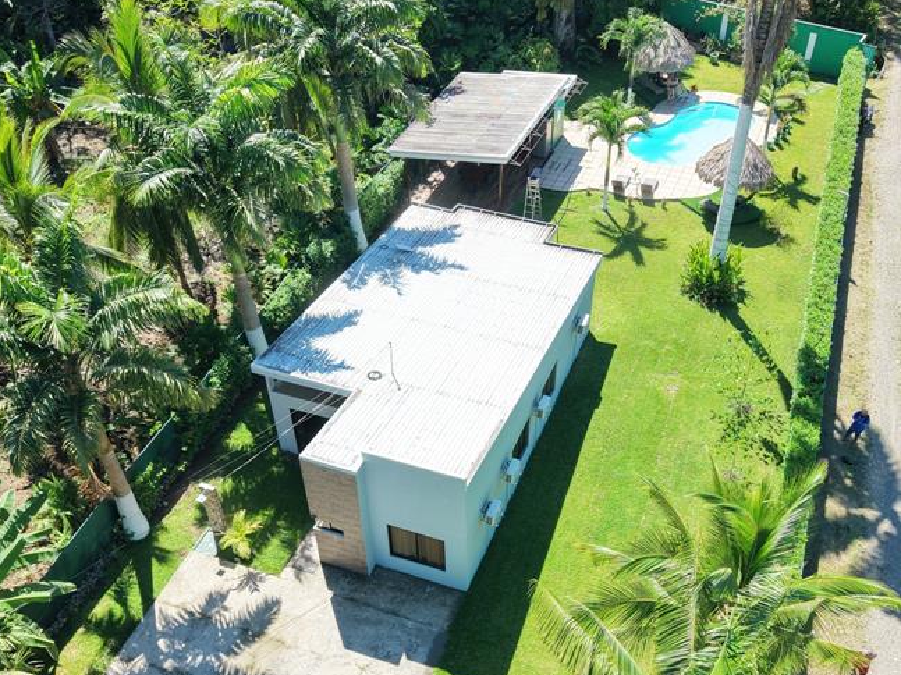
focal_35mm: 38
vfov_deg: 37.0
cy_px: 484
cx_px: 478
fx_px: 989
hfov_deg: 49.0
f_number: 1.8
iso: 280
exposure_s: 1/1250
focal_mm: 8.67
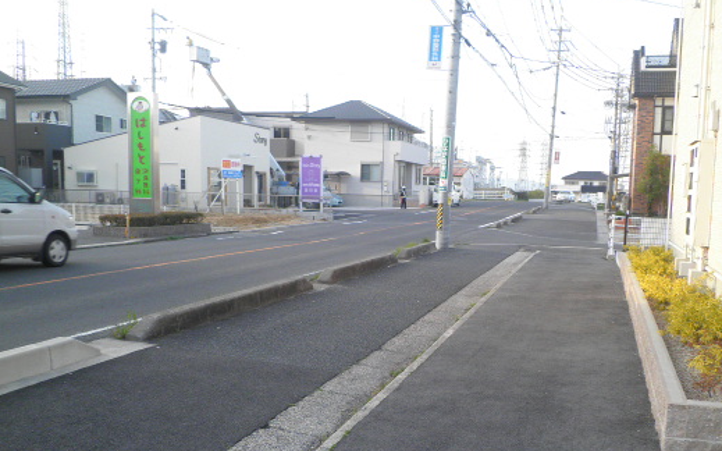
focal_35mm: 34
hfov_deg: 56.5
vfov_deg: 36.8
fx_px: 669
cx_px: 412
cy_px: 303
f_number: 2.8
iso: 64
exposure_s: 1/125
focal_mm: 4.7
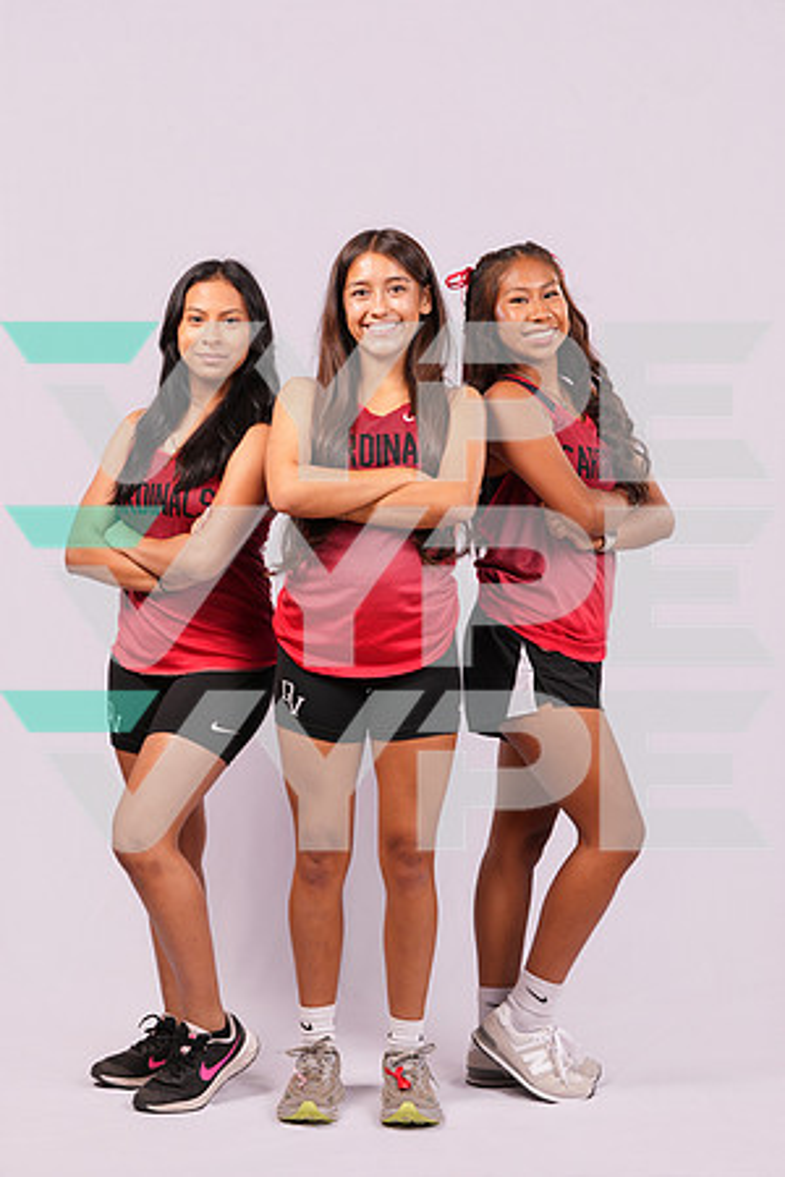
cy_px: 588
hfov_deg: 18.9
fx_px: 2355
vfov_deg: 28.1
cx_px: 392
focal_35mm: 72
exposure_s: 1/200
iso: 200
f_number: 6.3
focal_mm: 72
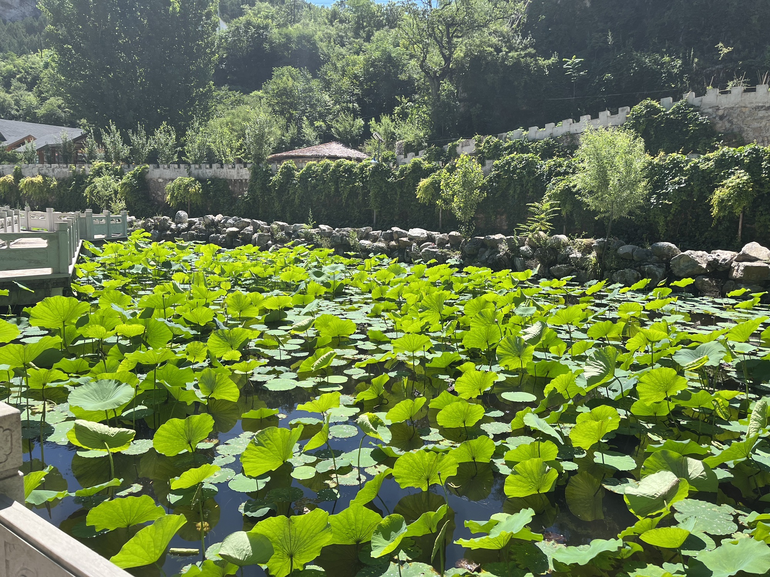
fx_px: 578
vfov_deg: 53.1
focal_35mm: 26
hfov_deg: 67.3
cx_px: 385
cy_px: 288
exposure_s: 1/1923
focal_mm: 5.1
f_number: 1.6
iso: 50
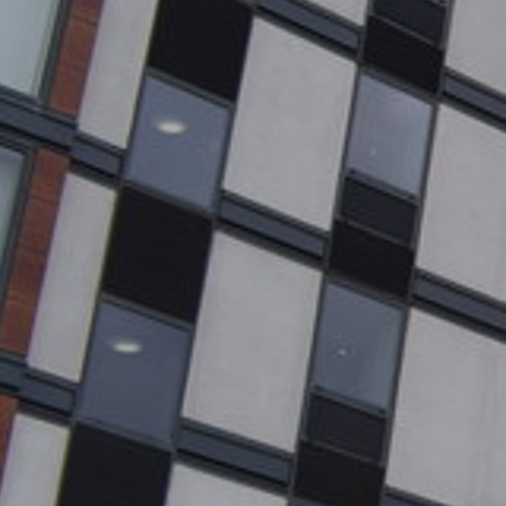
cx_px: 1518
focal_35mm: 147
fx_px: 2431
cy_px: 324
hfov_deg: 9.4
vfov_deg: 11.9
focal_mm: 18
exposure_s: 1/200
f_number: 9
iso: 100
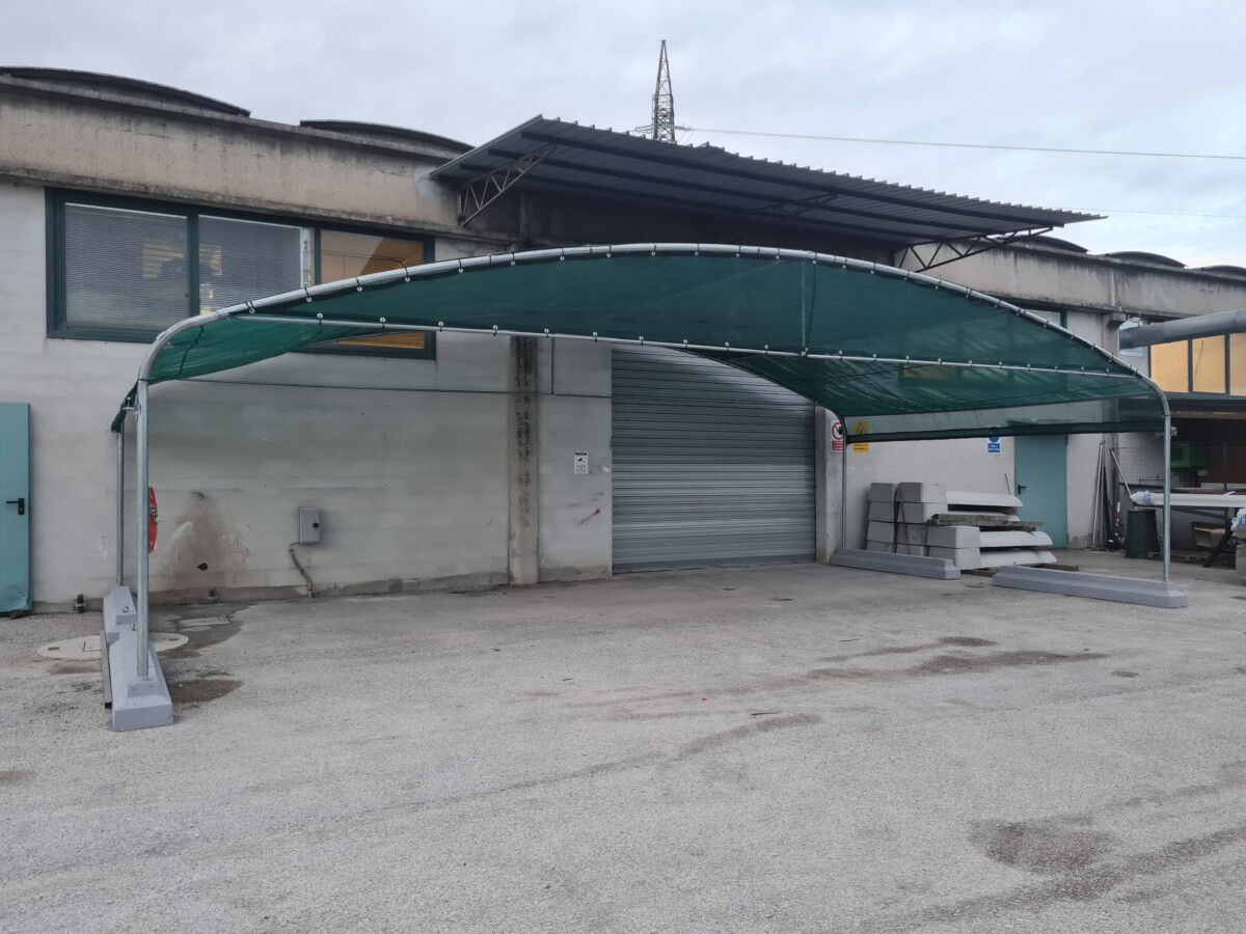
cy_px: 467
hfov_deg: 67.3
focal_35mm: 26
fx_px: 936
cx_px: 623
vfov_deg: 53.1
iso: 250
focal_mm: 5.4
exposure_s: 1/100
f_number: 1.8
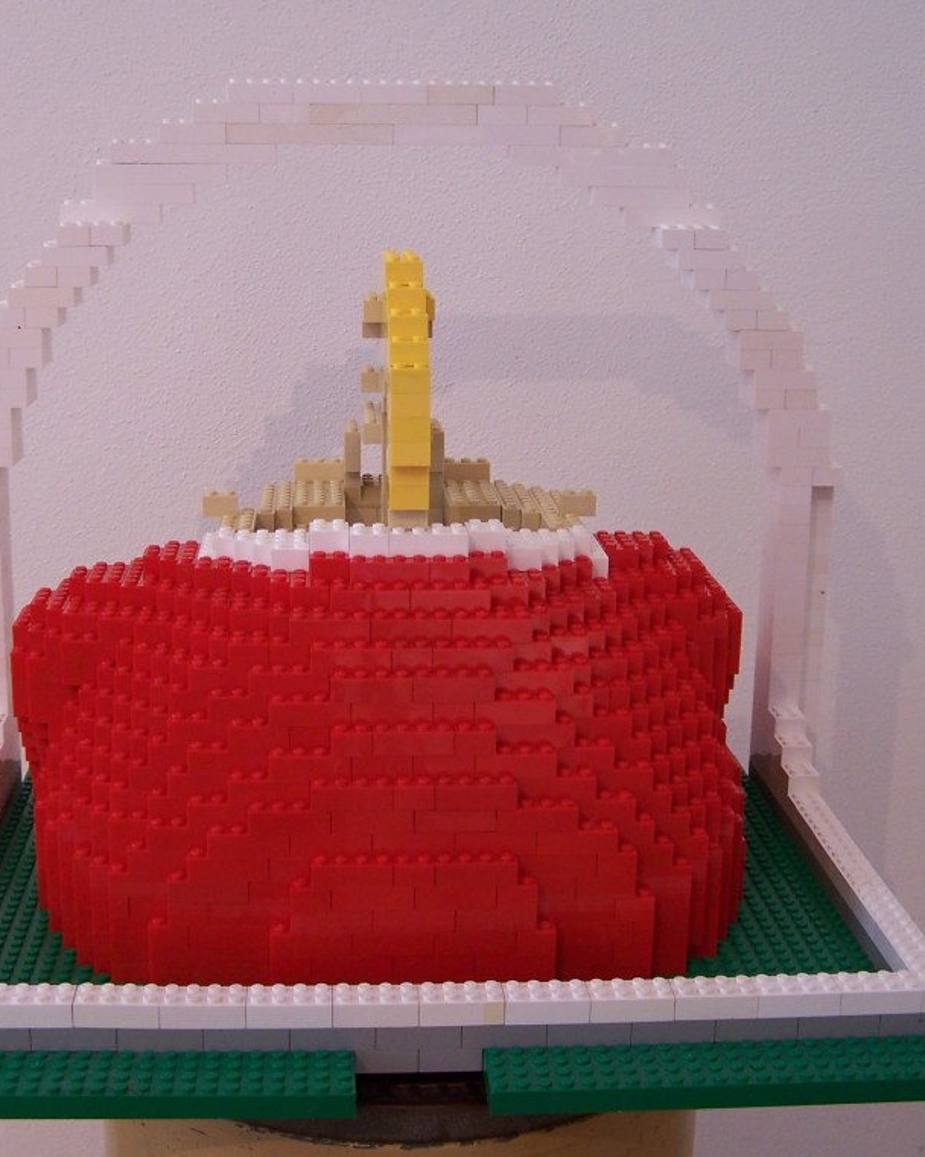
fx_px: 1711
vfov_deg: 37.3
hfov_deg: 30.2
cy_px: 578
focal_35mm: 50
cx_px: 429
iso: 80
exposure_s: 1/10
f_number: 2.8
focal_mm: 6.3
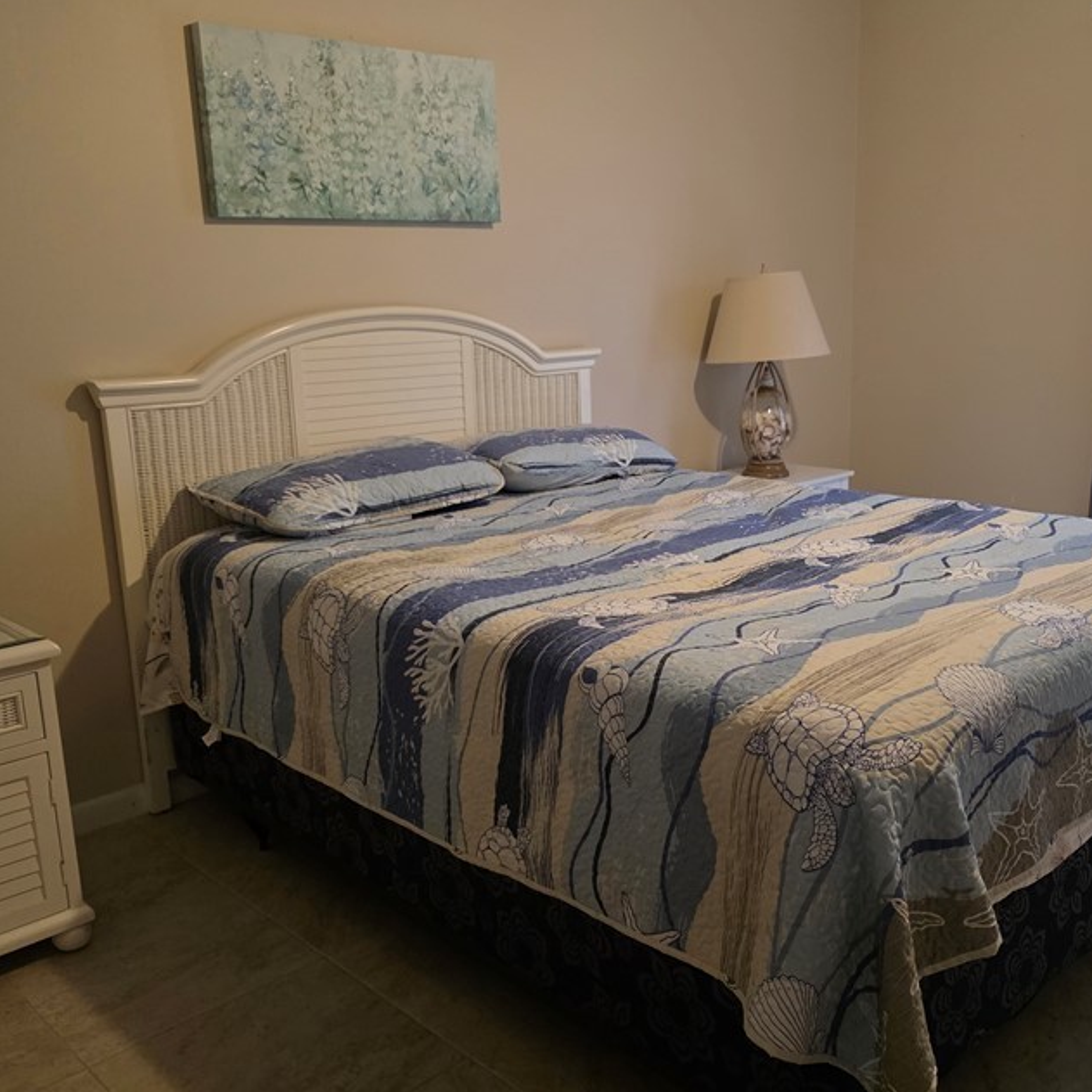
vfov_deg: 49.7
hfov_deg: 49.5
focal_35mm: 33
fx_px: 1178
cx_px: 647
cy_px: 566
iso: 1000
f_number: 1.7
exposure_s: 1/120
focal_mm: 6.3
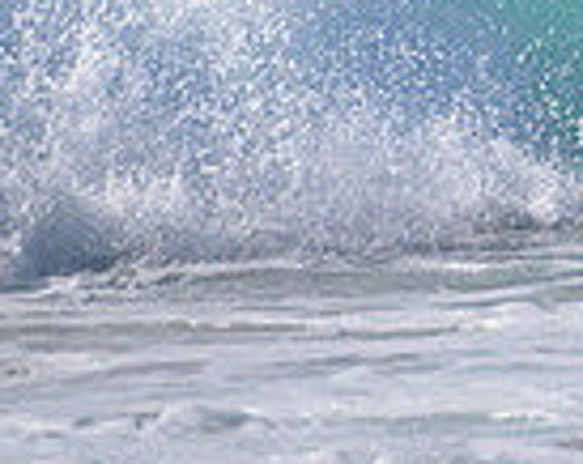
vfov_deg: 0.6
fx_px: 42080
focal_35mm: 2444
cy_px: -312
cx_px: 1369
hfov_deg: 0.8
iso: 125
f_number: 5.6
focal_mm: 500
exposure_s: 1/2000
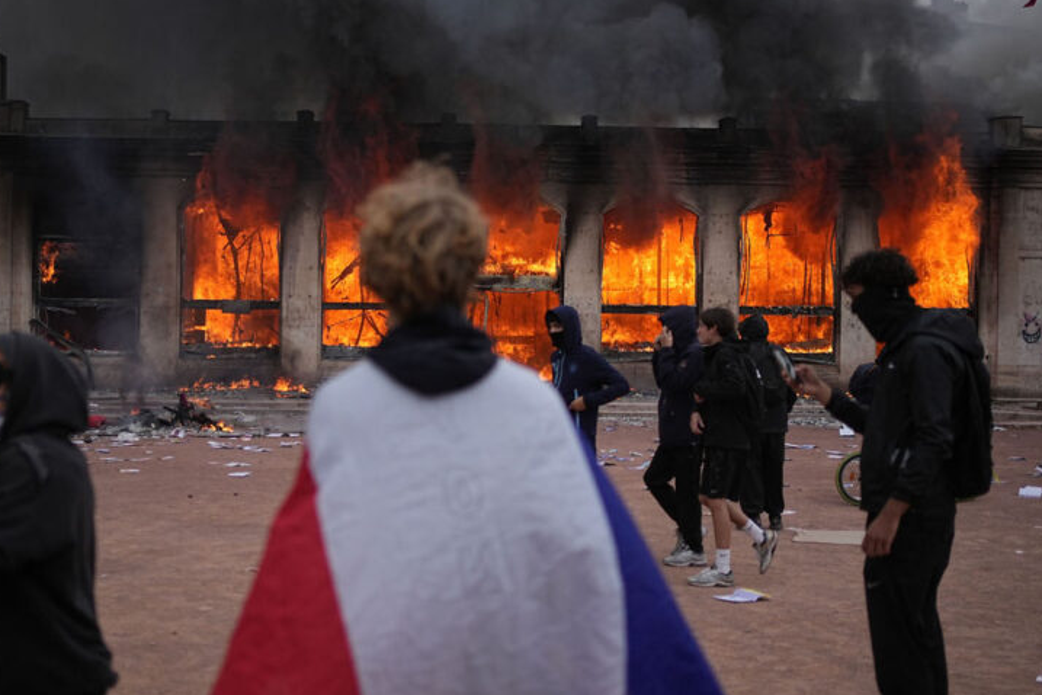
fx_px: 1447
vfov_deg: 27.0
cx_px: 478
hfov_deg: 39.6
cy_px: 315
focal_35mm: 50
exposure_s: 1/6400
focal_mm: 35
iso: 400
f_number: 2
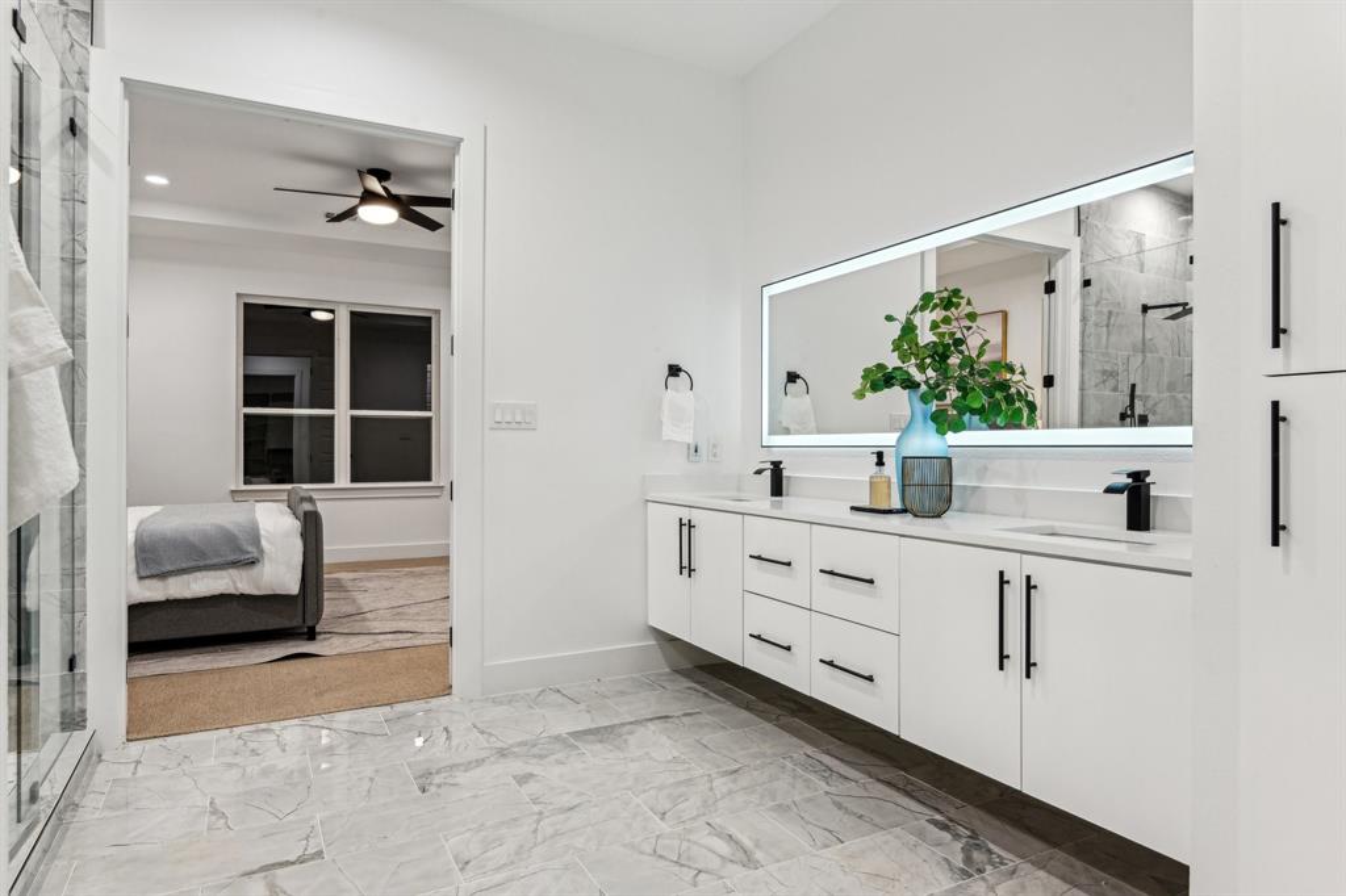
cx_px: 673
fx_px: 747
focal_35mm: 20
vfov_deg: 61.9
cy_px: 448
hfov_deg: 84.0
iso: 400
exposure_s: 1/25
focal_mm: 20
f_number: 8
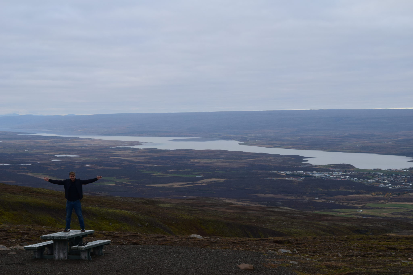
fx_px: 688
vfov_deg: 22.6
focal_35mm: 60
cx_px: 206
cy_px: 138
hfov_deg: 33.4
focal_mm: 40
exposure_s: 1/125
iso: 400
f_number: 9
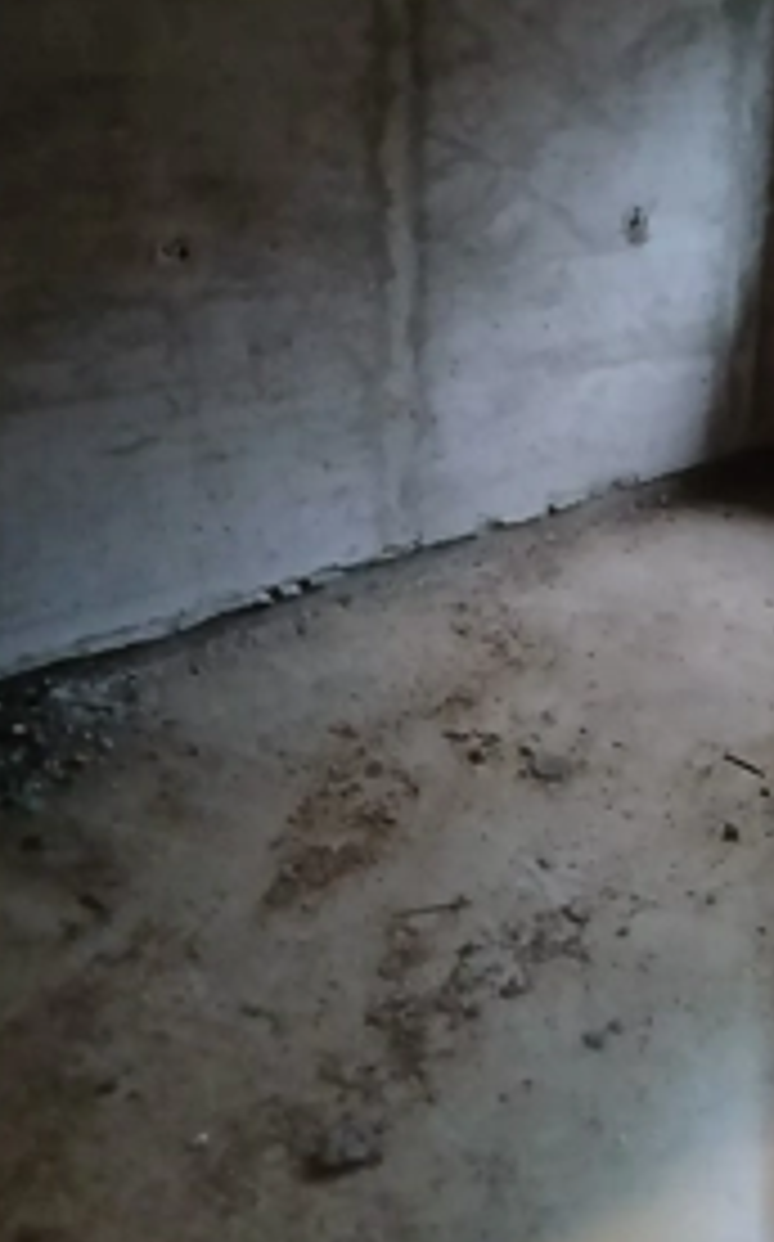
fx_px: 1353
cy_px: 436
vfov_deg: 48.7
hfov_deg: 30.9
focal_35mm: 40
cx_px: 644
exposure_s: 1/15
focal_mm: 3.98
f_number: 1.8
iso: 1600
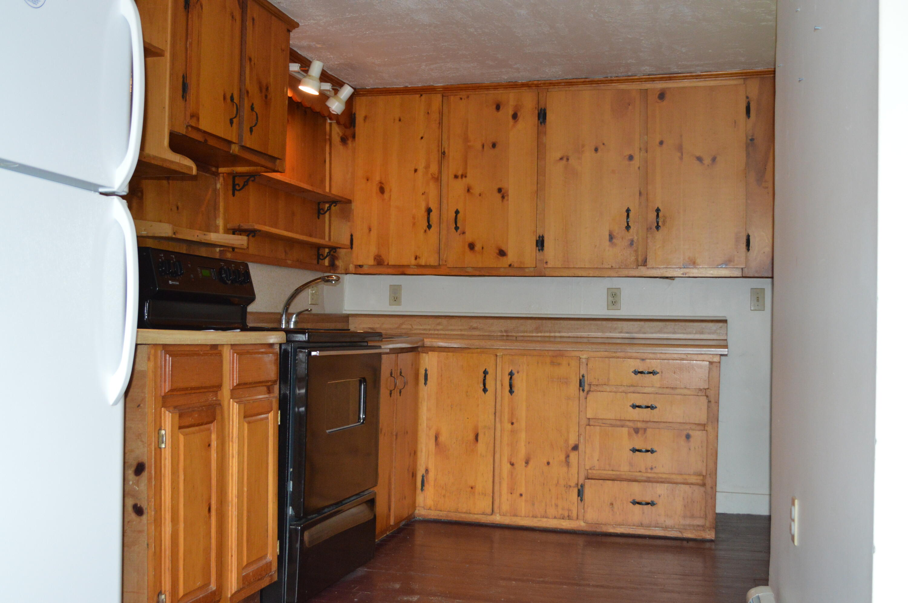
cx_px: 454
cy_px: 302
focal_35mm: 39
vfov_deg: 34.1
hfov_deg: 49.6
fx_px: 983
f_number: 4.2
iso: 1400
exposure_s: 1/60
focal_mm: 26
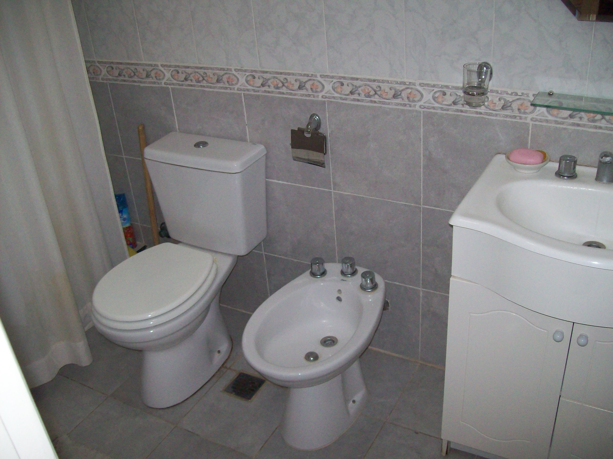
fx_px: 638
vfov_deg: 39.7
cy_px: 230
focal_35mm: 36
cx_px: 306
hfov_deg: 51.4
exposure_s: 1/64
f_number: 2.7
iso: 200
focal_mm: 6
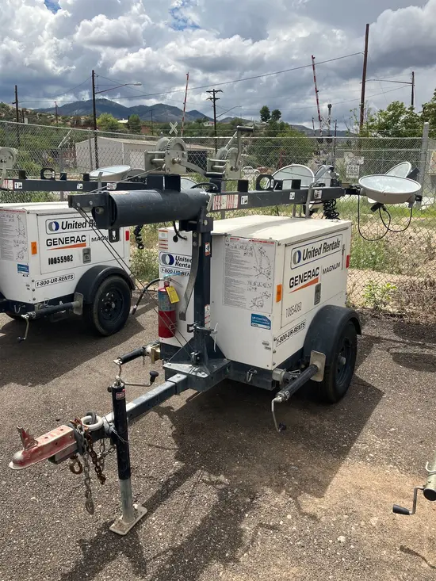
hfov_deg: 49.8
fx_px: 470
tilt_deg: -13.4
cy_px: 290
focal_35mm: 28
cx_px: 218
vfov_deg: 63.4
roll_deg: -0.7
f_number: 1.8
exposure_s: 1/2667
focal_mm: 3.99
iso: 32
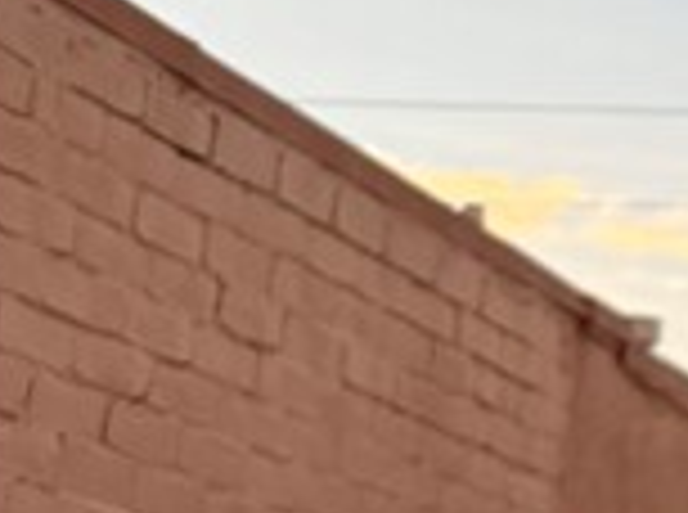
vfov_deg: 9.1
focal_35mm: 161
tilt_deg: +18.1
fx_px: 3192
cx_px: 2235
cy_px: -72
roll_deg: +0.7
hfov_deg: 9.1
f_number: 1.78
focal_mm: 6.76
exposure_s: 1/341
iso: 80
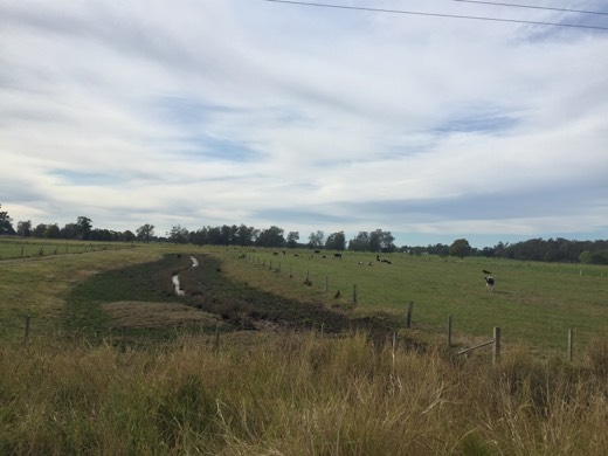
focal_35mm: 29
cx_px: 304
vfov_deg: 48.2
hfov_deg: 61.7
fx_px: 509
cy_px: 228
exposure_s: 1/2639
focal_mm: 4.15
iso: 32
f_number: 2.2
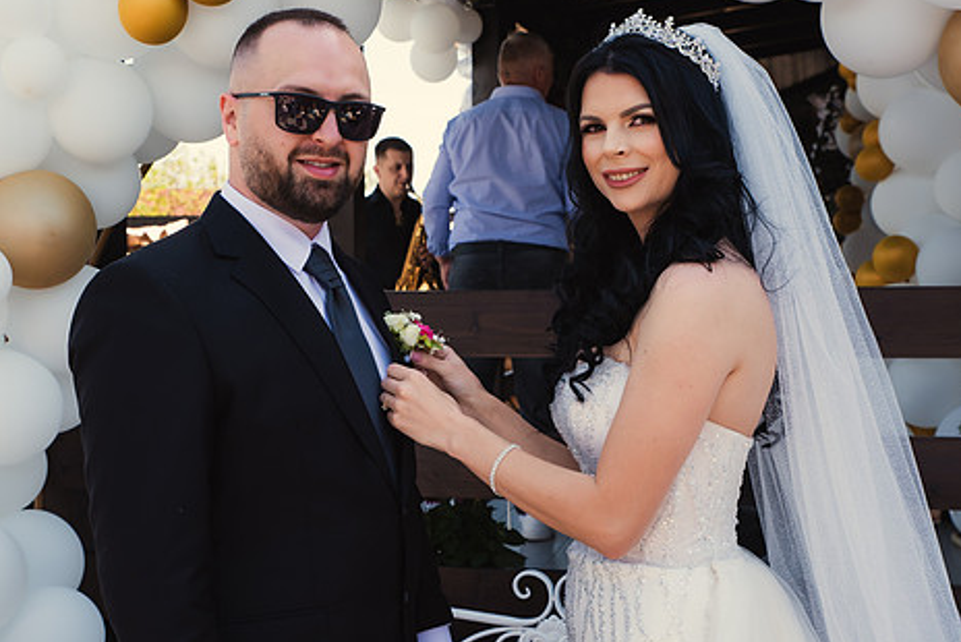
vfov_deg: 22.7
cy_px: 322
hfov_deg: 33.4
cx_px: 449
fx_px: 1603
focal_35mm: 60
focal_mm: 48
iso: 200
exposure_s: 1/200
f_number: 7.1
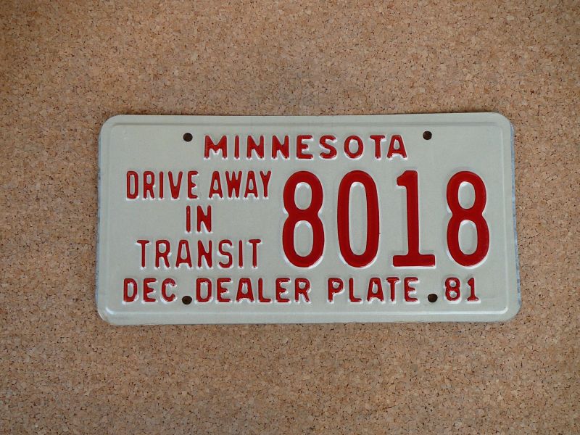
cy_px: 218
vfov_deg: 40.7
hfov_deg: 52.6
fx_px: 586
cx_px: 290
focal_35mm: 35
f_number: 2.8
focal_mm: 5.2
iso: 80
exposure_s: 1/60
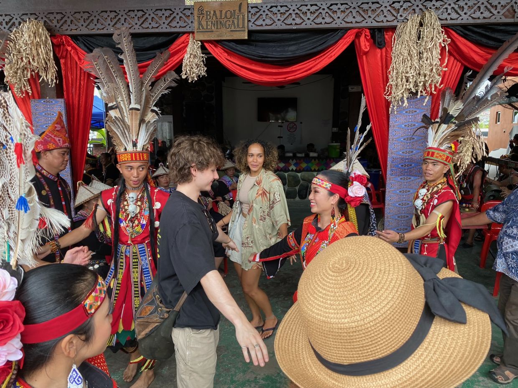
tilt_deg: -10.1
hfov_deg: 67.3
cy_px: 194
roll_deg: -1.2
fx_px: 389
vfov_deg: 53.1
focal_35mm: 26
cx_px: 259
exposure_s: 1/122
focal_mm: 4.25
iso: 50
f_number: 1.8
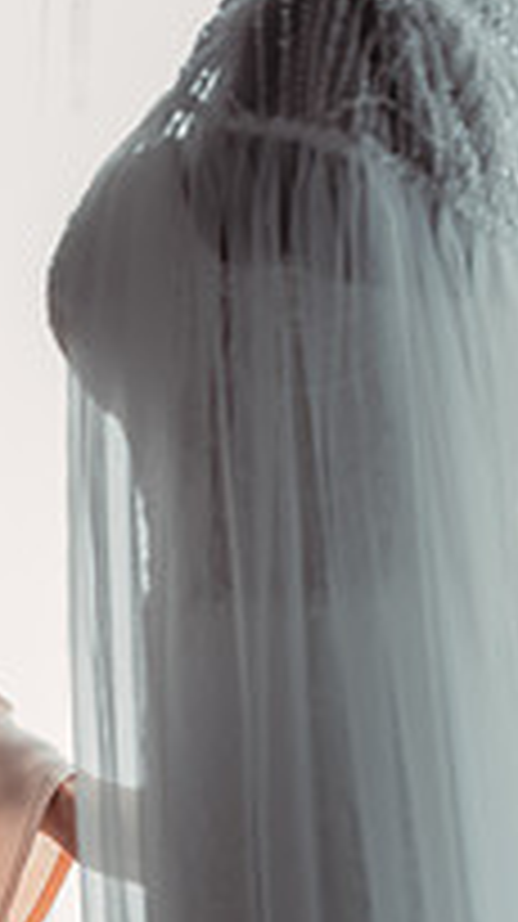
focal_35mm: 195
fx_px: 4771
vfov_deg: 11.1
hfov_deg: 6.2
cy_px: 445
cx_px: -25
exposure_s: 1/400
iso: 1600
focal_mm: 85
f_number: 3.2
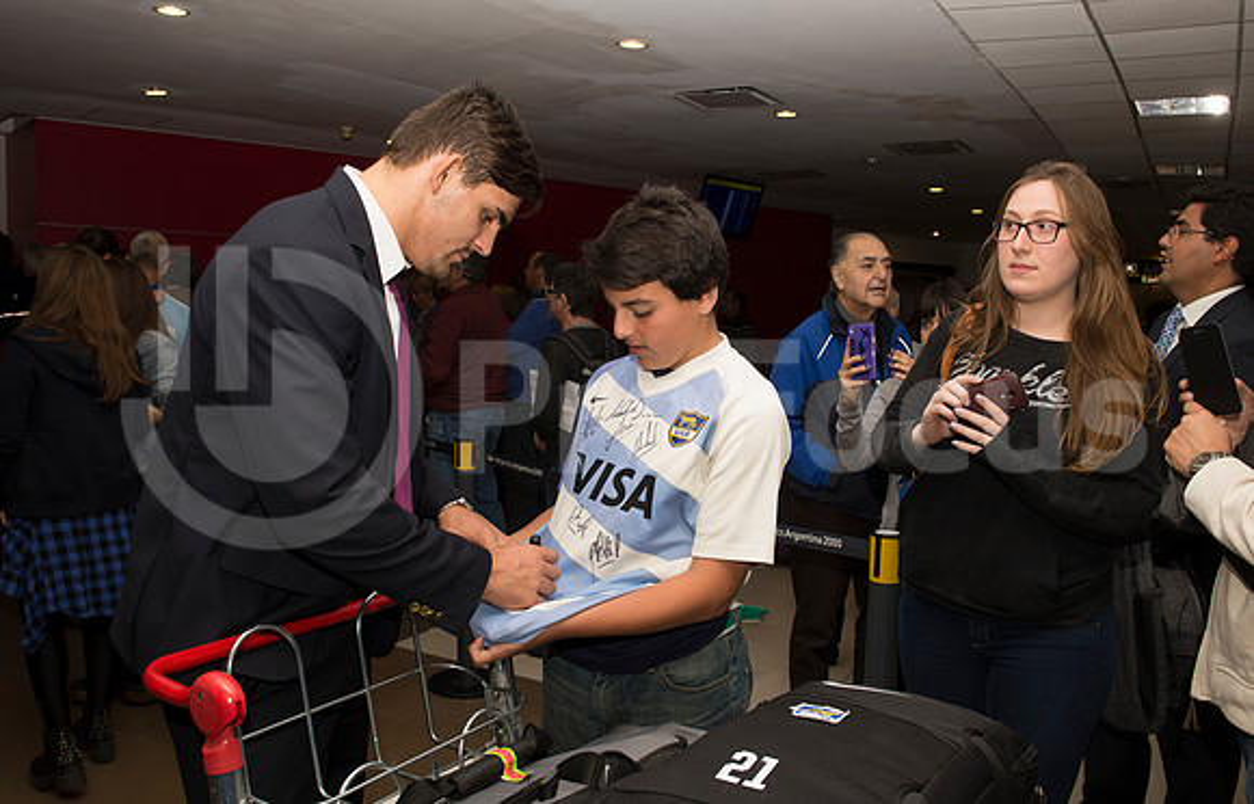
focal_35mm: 30
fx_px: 1024
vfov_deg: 42.9
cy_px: 409
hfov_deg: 62.9
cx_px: 621
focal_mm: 24
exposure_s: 1/160
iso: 500
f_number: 6.3
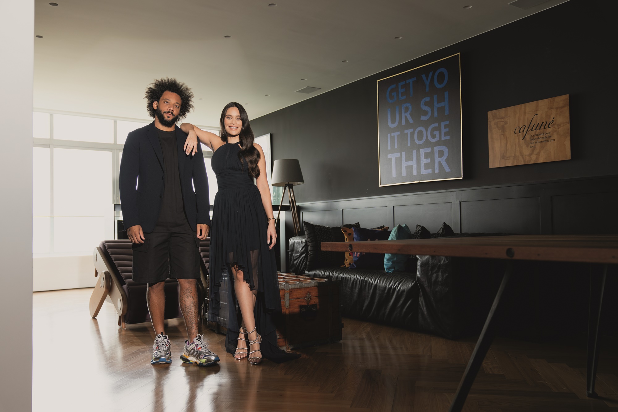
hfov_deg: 61.9
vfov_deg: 43.6
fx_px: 515
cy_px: 206
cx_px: 309
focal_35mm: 30
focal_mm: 30
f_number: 3.2
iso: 200
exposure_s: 1/125
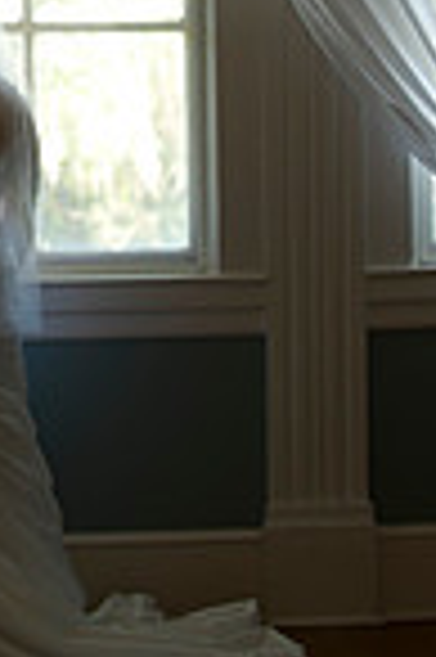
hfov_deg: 6.3
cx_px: -56
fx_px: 3933
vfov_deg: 9.4
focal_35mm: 216
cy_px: -81
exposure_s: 1/80
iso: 400
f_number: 3.2
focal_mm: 70
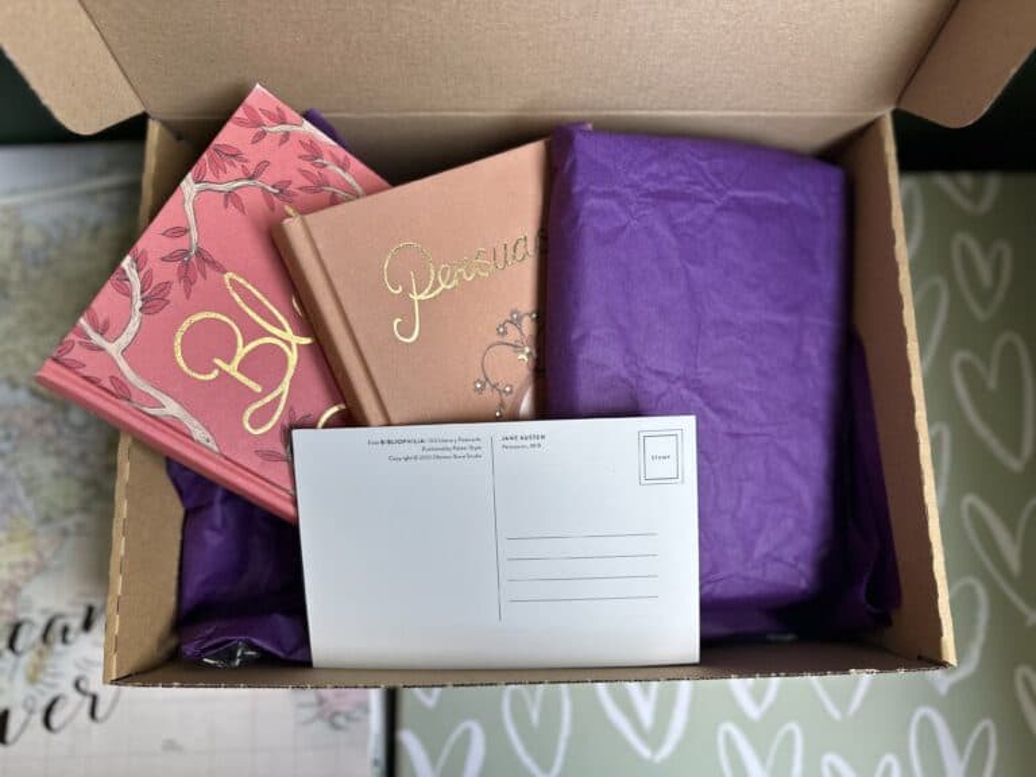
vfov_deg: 56.8
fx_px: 718
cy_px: 388
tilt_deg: -78.5
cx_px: 518
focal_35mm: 24
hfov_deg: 71.6
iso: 125
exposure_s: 1/121
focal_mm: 6.86
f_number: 1.78
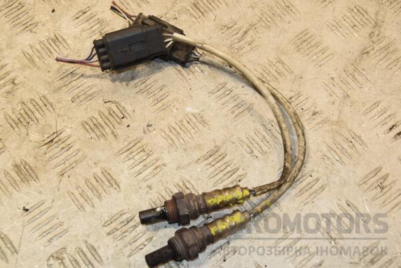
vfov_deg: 18.9
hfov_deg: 28.1
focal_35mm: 72
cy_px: 134
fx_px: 802
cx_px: 200
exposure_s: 1/200
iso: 800
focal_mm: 48
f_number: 9
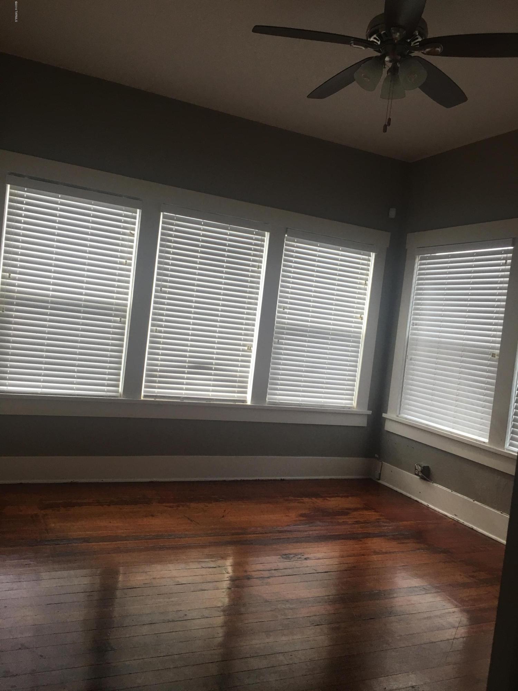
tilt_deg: -0.9
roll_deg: -6.7
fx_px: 579
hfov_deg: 48.2
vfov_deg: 61.7
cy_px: 346
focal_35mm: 29
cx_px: 259
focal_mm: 4.15
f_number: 2.2
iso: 25
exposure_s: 1/40
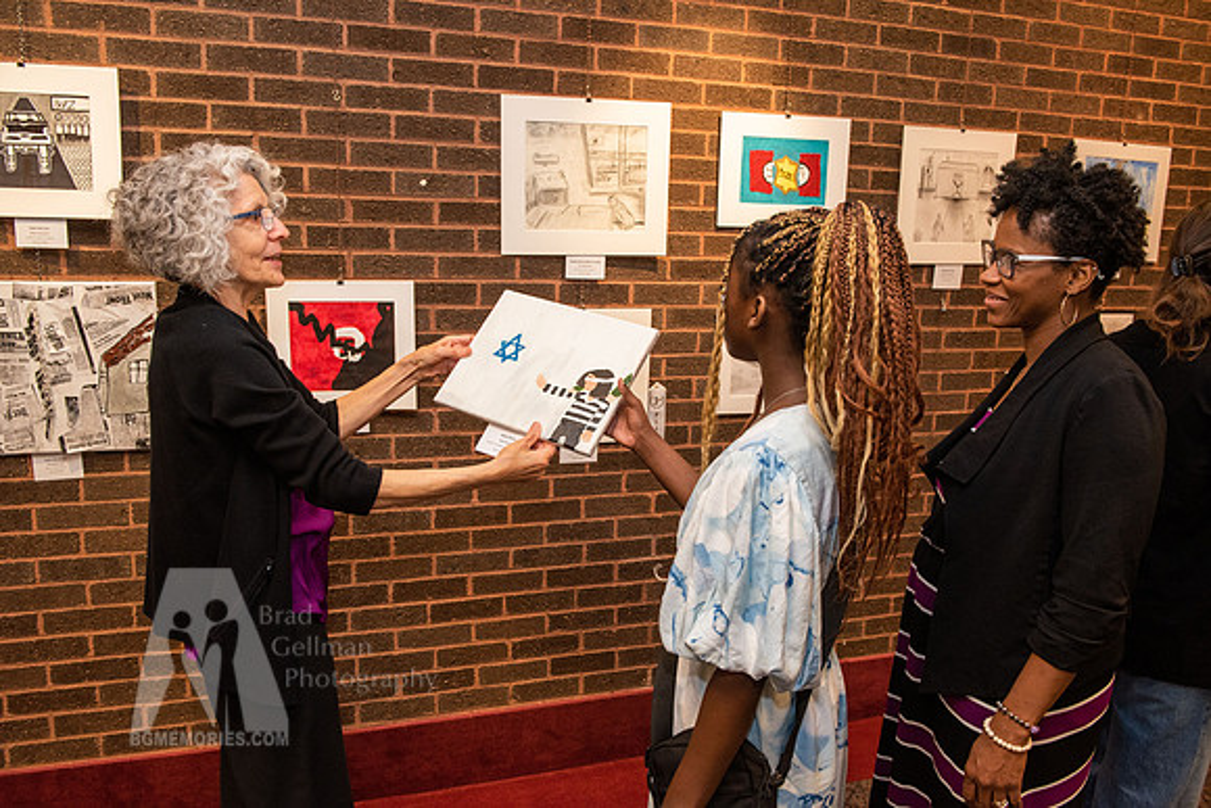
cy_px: 404
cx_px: 606
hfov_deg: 65.5
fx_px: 942
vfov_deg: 46.4
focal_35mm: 28
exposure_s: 1/125
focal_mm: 28
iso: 1600
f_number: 5.6
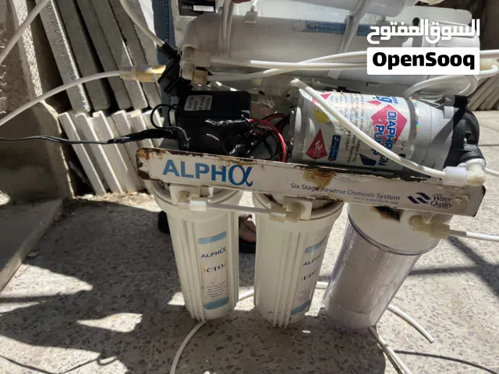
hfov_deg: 67.3
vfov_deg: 53.1
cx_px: 250
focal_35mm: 26
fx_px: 375
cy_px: 187
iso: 50
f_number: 1.6
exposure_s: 1/3876
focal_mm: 5.1
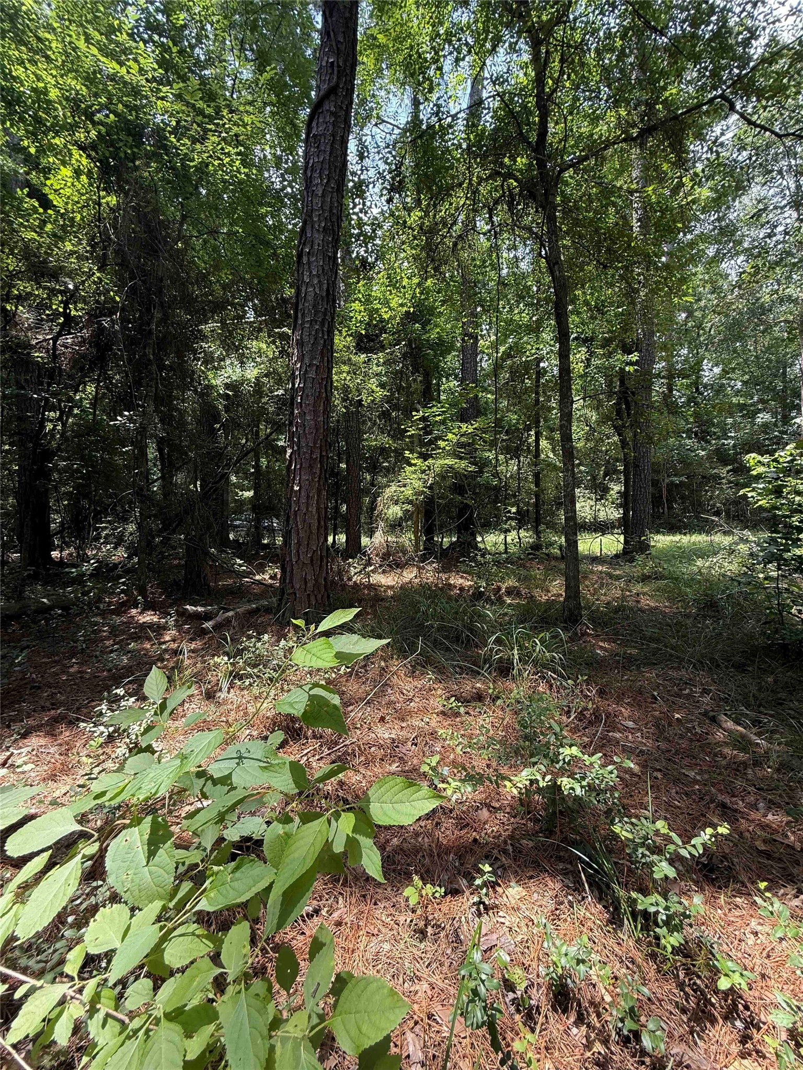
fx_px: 433
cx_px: 402
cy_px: 535
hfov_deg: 85.7
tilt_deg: -0.4
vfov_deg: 102.1
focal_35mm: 14
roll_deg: +1.6
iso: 50
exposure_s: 1/176
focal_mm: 2.22
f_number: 2.2
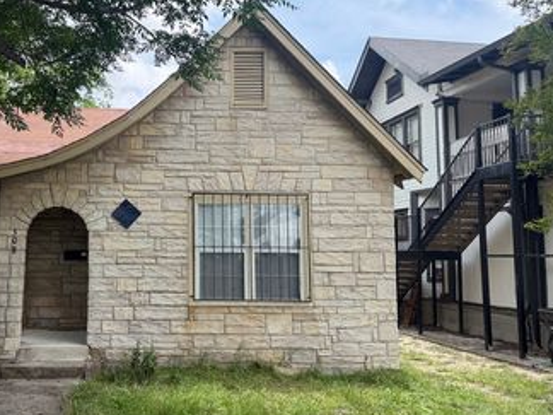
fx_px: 591
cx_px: 145
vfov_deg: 38.7
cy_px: 209
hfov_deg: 48.4
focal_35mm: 37
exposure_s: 1/2445
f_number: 1.78
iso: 100
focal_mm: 6.76
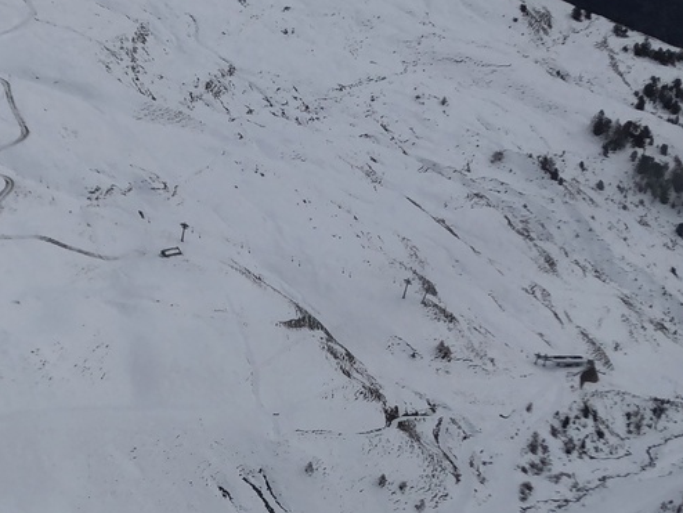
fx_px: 1342
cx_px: 118
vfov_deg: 21.1
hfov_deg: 27.8
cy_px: 469
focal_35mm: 68
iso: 25
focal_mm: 4
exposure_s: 1/3436
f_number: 1.8
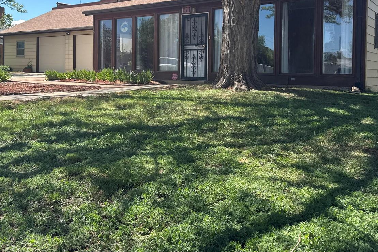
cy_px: 73
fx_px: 378
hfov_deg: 52.8
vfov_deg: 36.3
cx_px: 153
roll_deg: -0.8
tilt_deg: -1.2
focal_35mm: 36
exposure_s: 1/2604
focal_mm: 6.76
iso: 80
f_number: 1.78
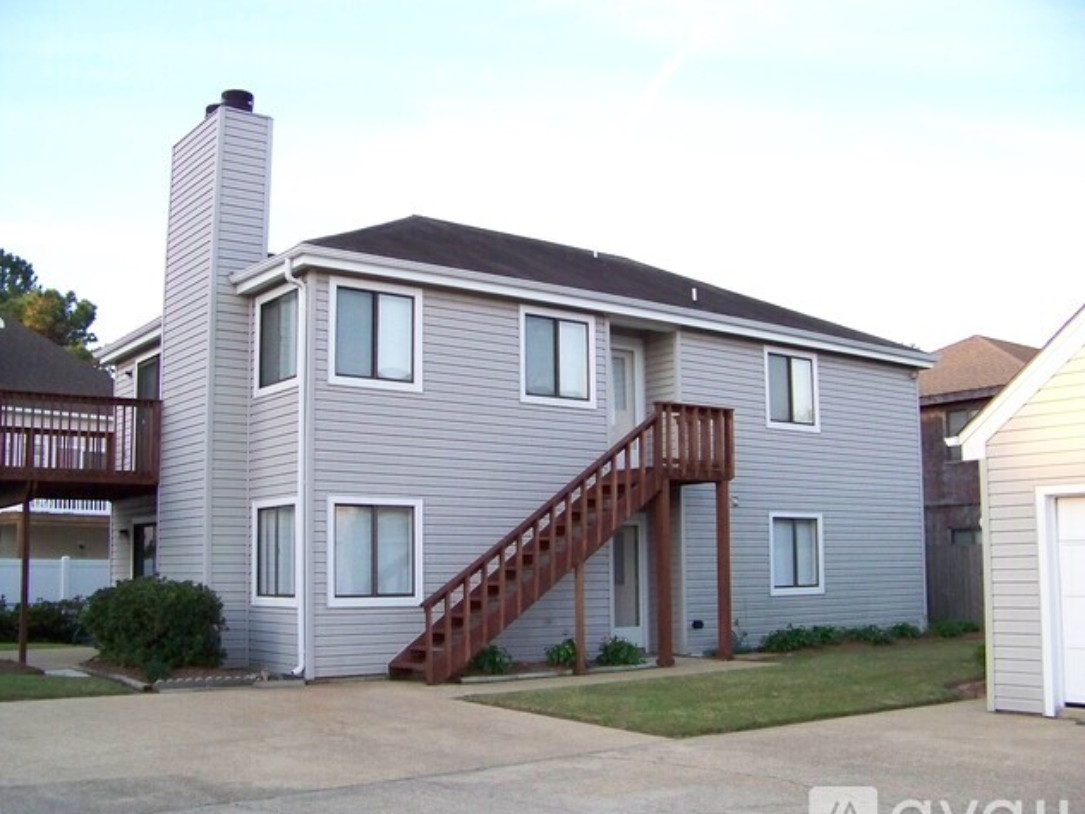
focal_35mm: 38
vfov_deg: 37.7
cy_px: 426
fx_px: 1191
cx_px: 514
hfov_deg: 49.0
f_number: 2.8
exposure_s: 1/640
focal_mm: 5.85
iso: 400
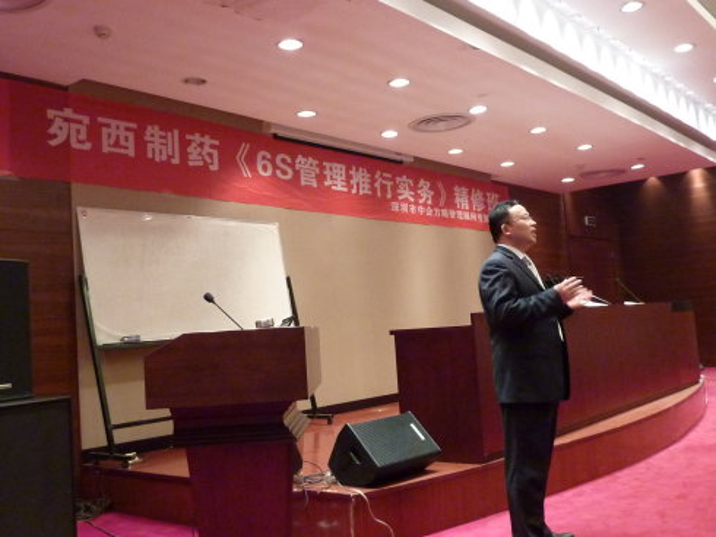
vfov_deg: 40.7
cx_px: 358
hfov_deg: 52.6
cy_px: 268
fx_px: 724
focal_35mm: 35
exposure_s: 1/15
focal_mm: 4.1
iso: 400
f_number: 3.3
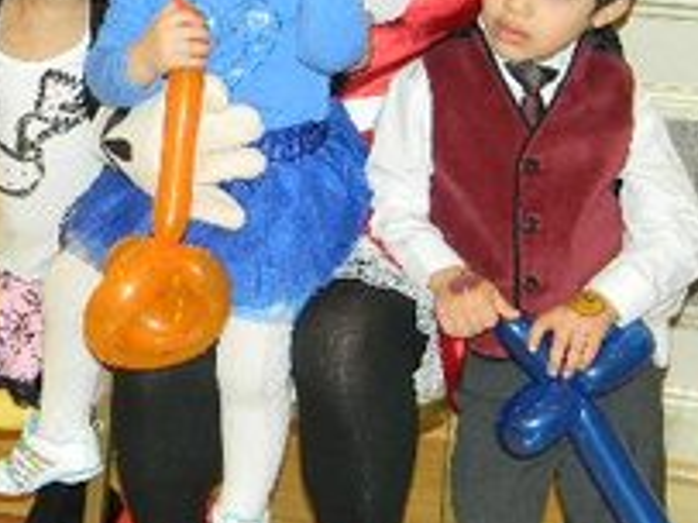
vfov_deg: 16.2
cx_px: 158
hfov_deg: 21.3
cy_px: 169
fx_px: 1834
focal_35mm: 91
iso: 246
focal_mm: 7.3
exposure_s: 1/30
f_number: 3.8
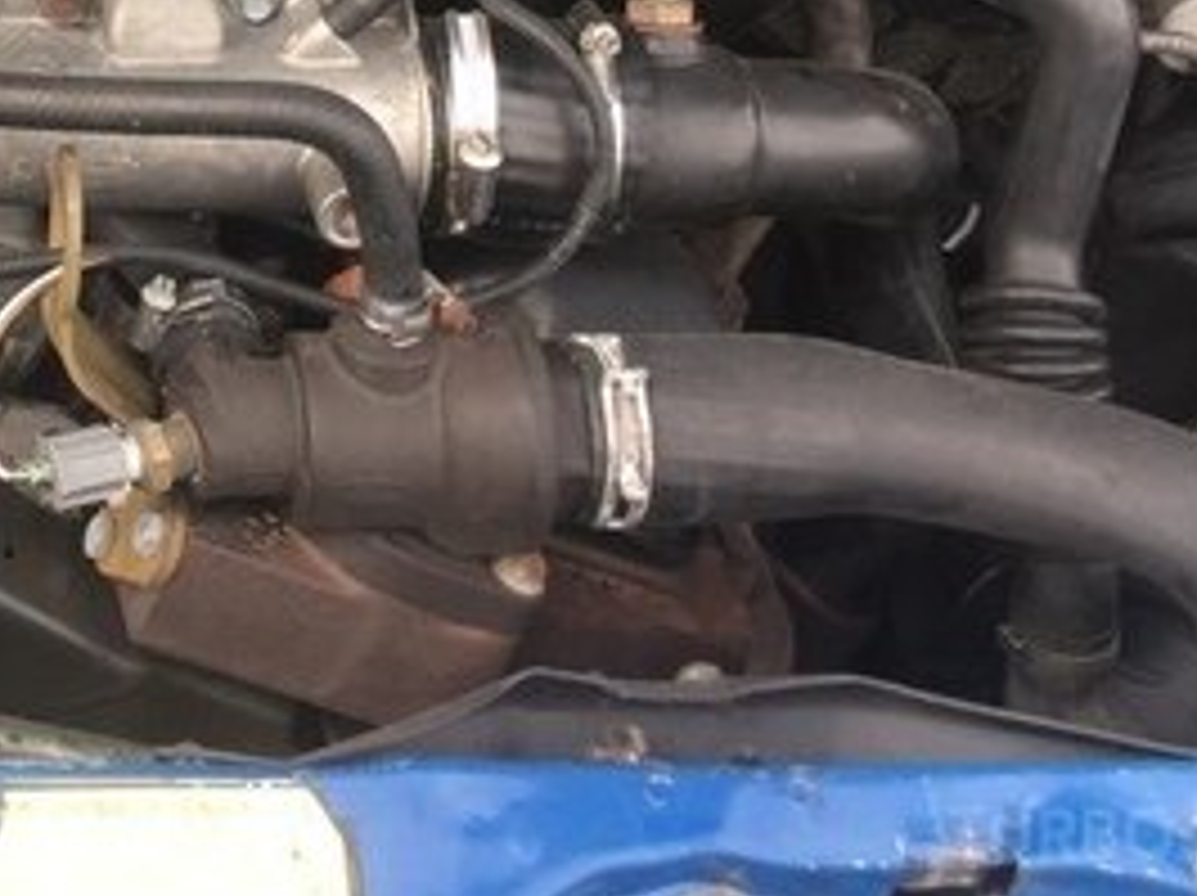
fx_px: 2487
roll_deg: -0.3
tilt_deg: -30.2
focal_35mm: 72
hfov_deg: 24.9
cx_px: -176
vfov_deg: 19.2
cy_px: -200
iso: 32
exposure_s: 1/156
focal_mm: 4.15
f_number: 2.2
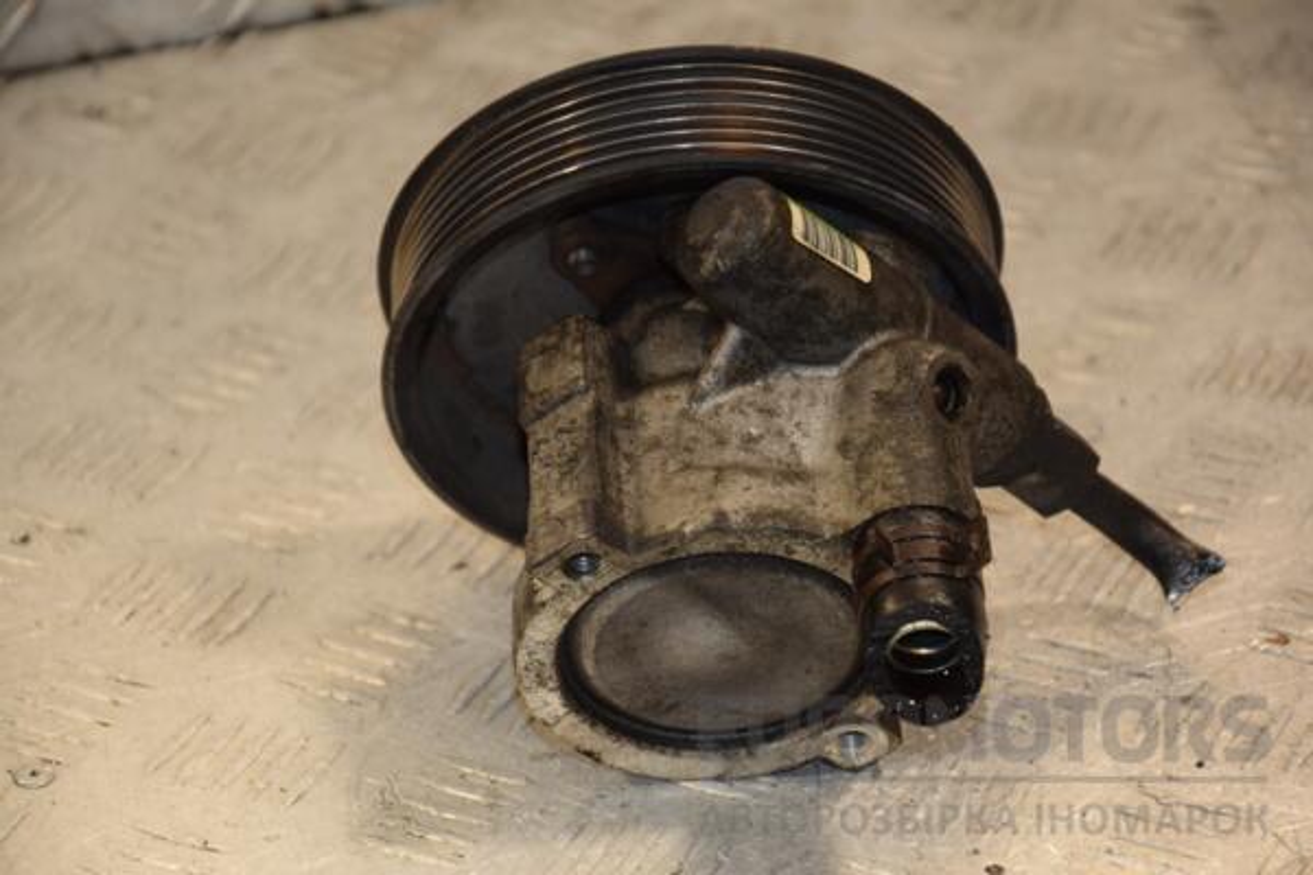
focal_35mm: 158
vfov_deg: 8.7
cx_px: 656
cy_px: 438
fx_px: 5744
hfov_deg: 13.0
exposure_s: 1/160
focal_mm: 105
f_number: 5.6
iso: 800
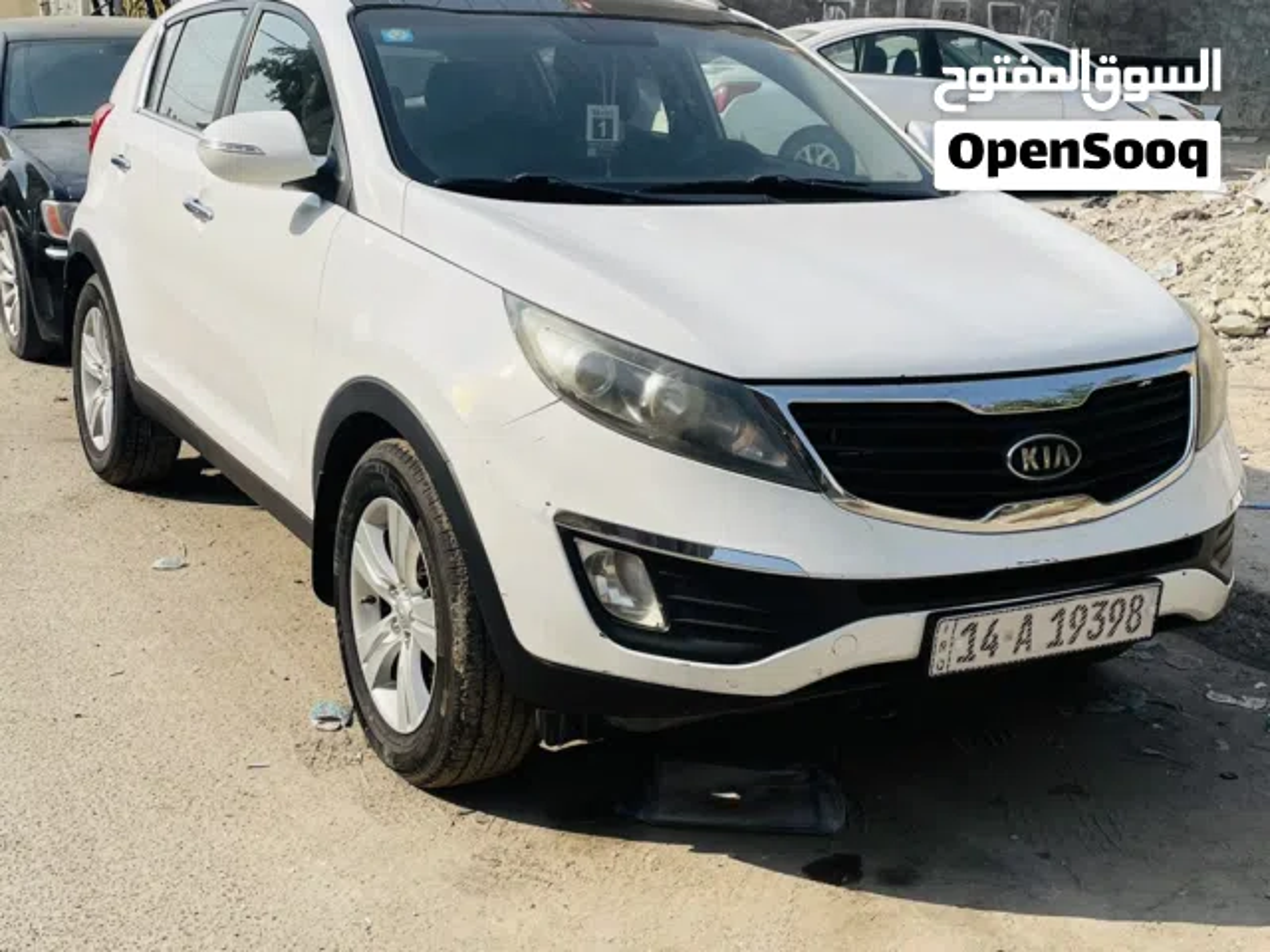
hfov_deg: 67.3
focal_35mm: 26
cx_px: 635
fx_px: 954
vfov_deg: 53.1
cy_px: 476
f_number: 1.6
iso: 32
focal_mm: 4.2
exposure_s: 1/4000
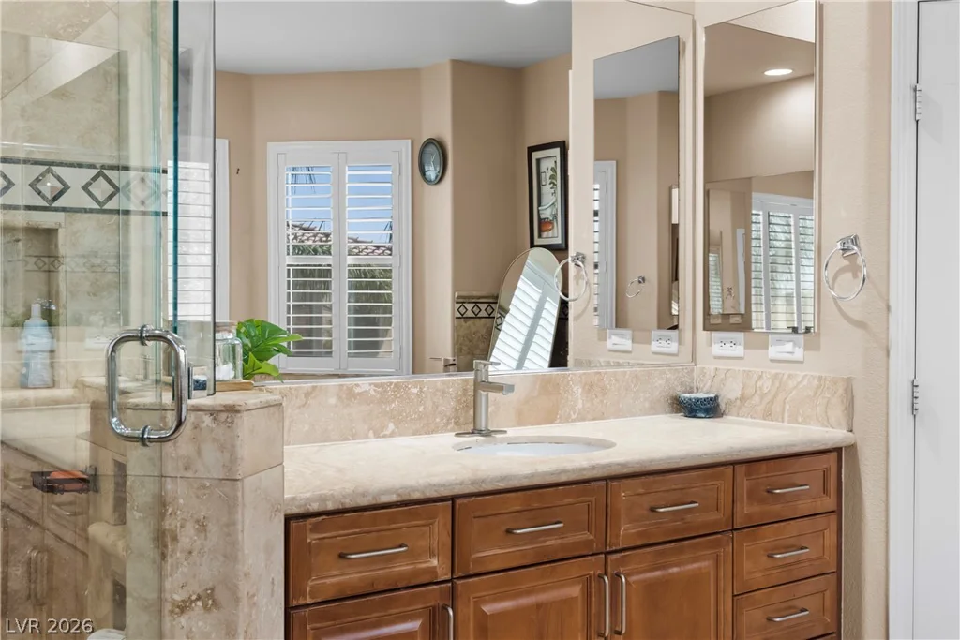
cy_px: 320
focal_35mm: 37
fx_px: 987
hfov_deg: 51.9
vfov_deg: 36.0
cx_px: 480
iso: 400
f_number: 8
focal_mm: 25
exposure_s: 1/10
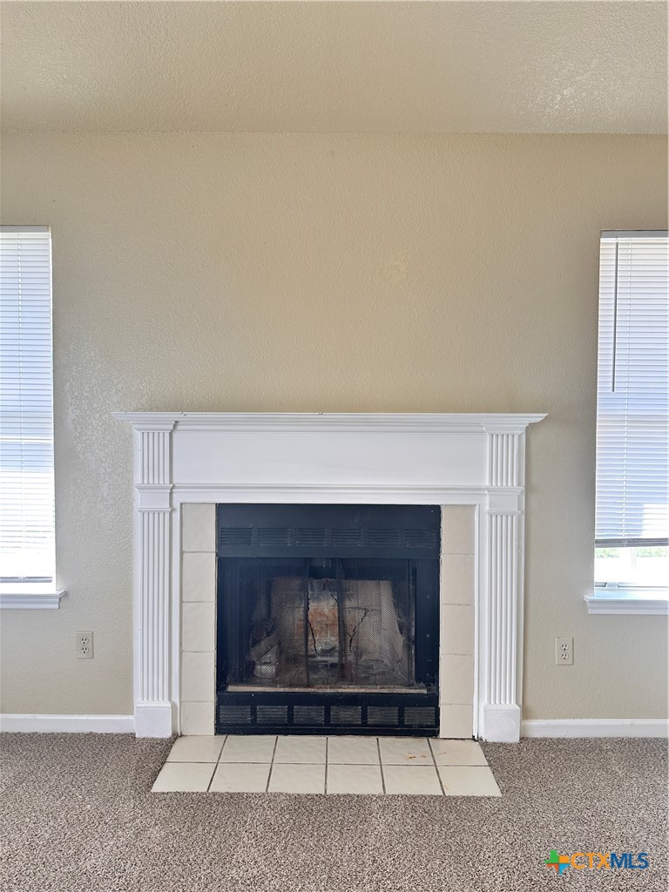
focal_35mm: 24
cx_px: 334
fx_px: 618
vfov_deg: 71.6
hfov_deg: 56.8
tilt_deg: -1.7
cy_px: 446
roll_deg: -0.2
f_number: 1.78
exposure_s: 1/120
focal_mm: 6.86
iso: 80
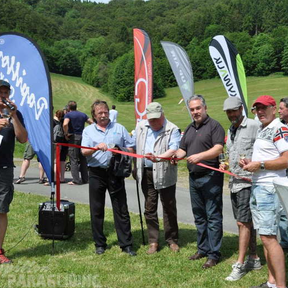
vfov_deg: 31.6
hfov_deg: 31.3
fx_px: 508
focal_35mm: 54
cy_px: 144
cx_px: 202
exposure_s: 1/160
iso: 200
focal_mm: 28
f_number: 13
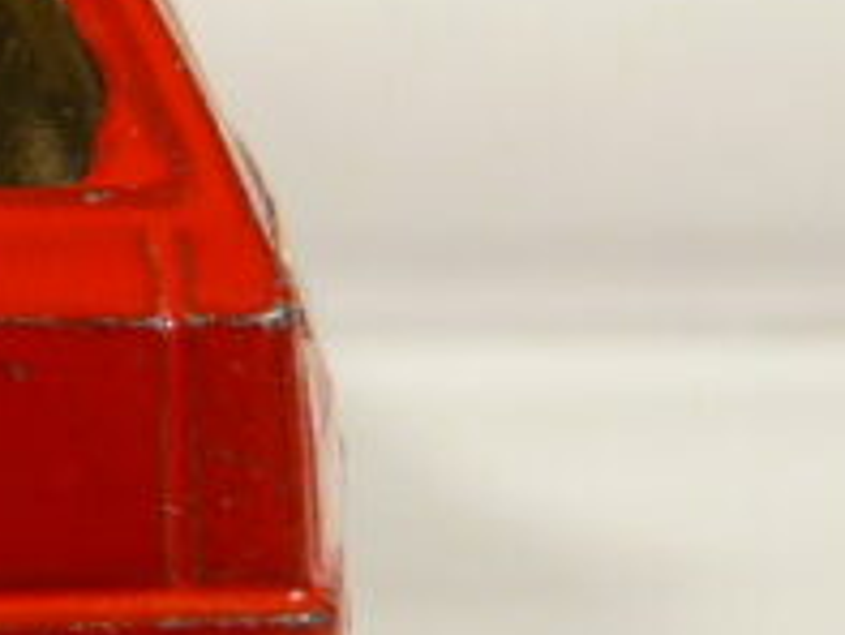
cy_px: 249
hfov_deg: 9.7
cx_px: -360
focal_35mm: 198
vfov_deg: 7.5
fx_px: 4836
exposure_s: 1/60
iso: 100
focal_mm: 6.7
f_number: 3.2
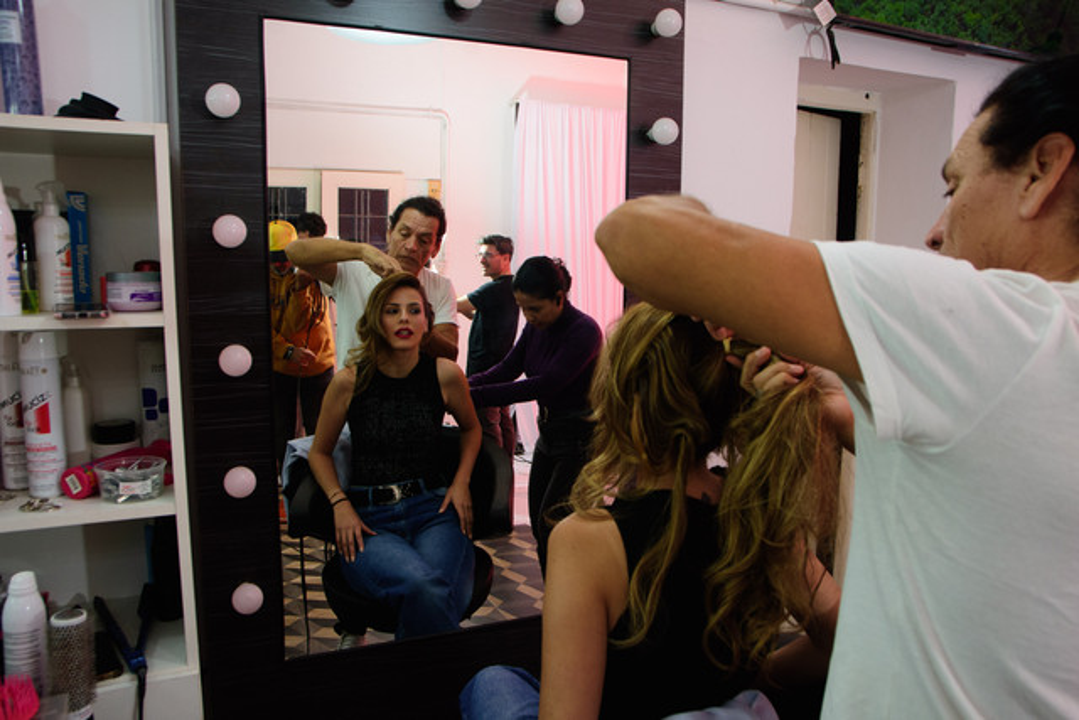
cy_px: 360
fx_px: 764
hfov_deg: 70.4
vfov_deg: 50.4
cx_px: 540
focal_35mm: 26
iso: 800
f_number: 5
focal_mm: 17
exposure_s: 1/100
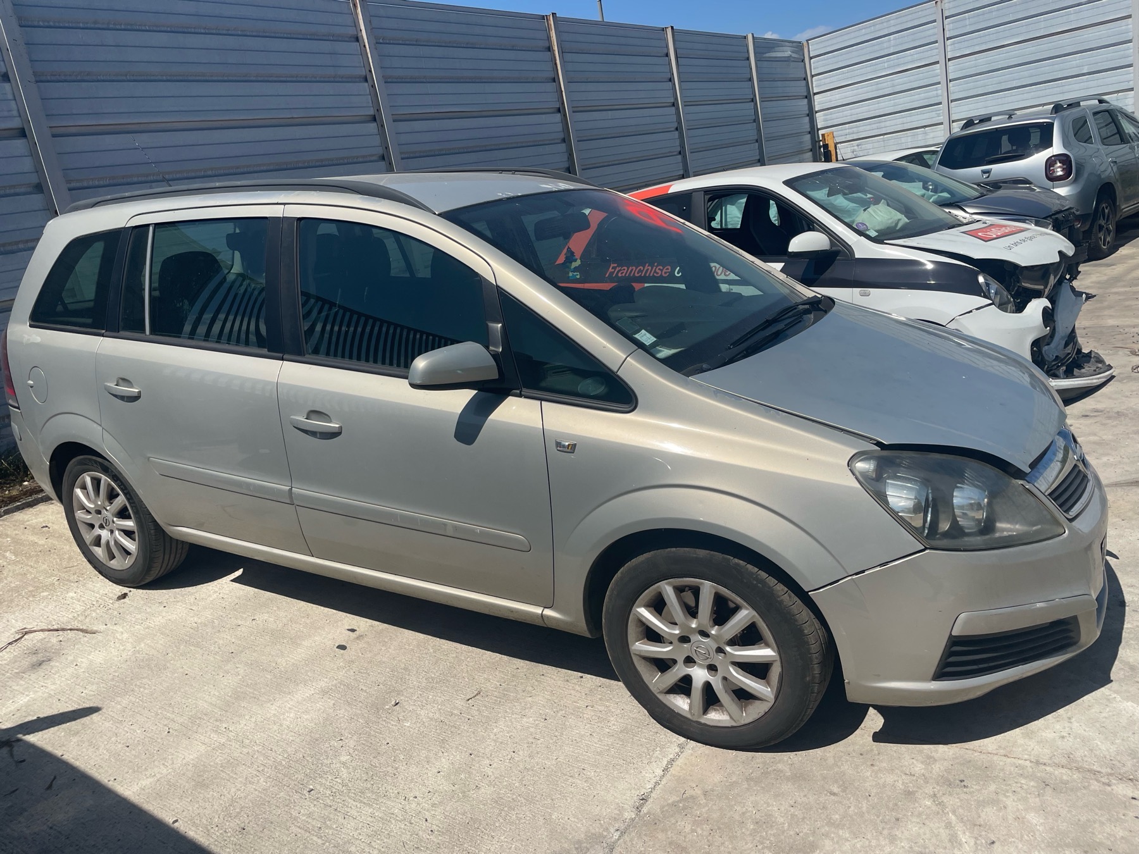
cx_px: 570
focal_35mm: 26
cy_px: 427
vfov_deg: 53.1
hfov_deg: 67.3
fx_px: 856
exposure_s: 1/5556
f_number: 1.6
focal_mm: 4.2
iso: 32
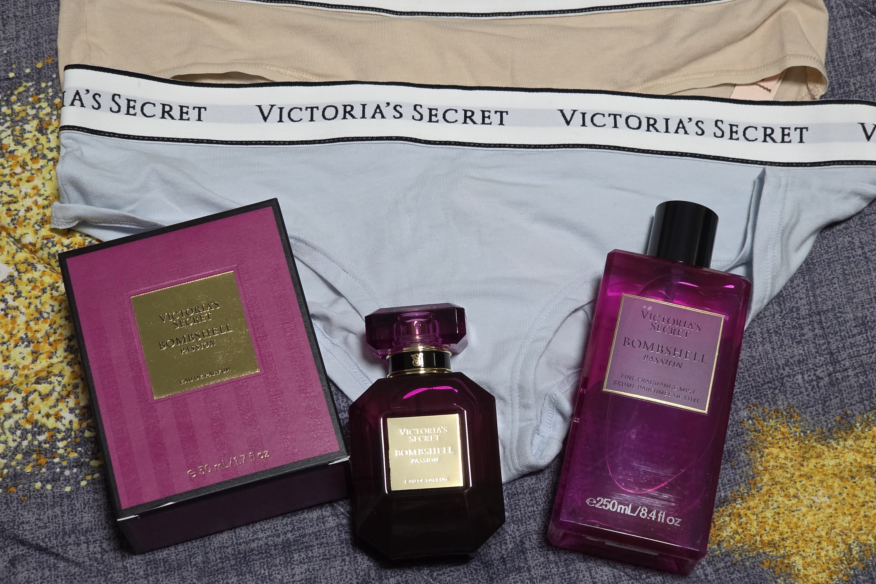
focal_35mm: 72
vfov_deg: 18.9
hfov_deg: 28.1
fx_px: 1752
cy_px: 266
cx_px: 439
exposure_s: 1/50.3
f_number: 2.4
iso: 320
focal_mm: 7.9
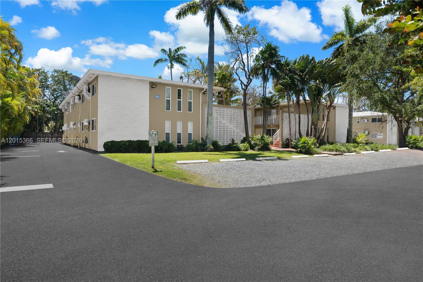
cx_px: 212
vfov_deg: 59.5
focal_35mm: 21
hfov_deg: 81.2
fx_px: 247
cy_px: 141
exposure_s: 1/1000
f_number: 8
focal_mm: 21
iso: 400
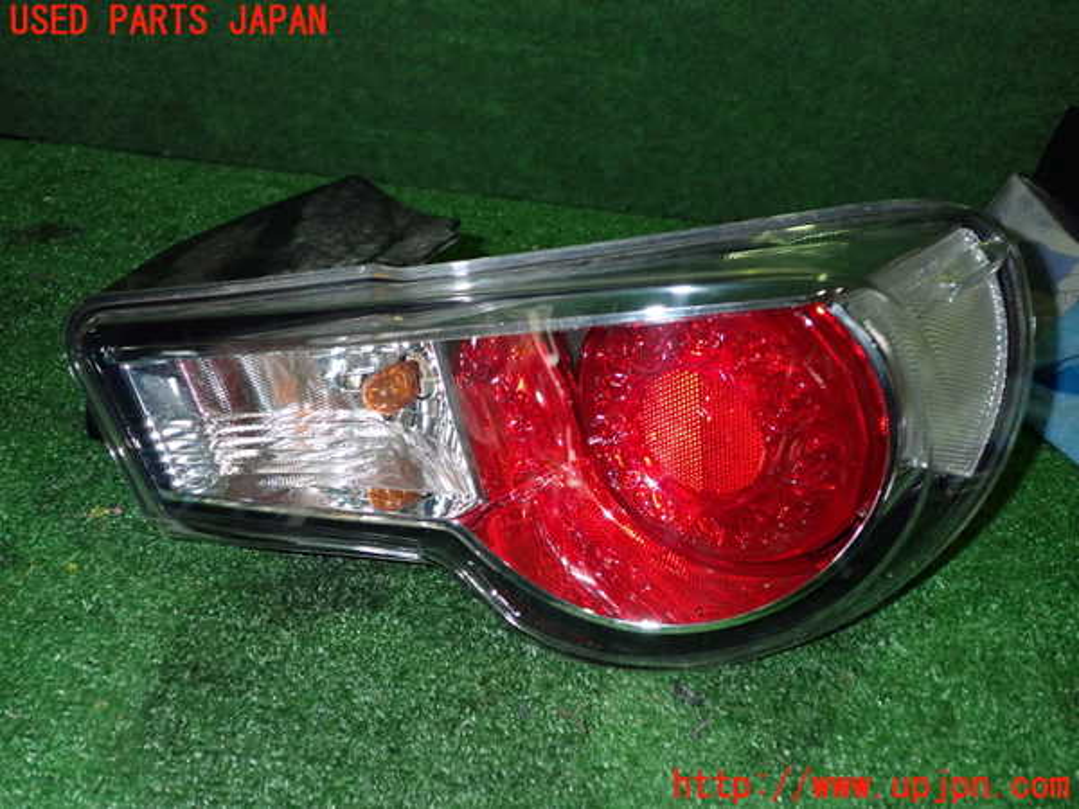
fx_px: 997
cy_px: 404
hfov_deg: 56.8
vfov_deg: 44.2
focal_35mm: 32
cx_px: 540
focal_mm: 5.79
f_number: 7.1
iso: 500
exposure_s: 1/30
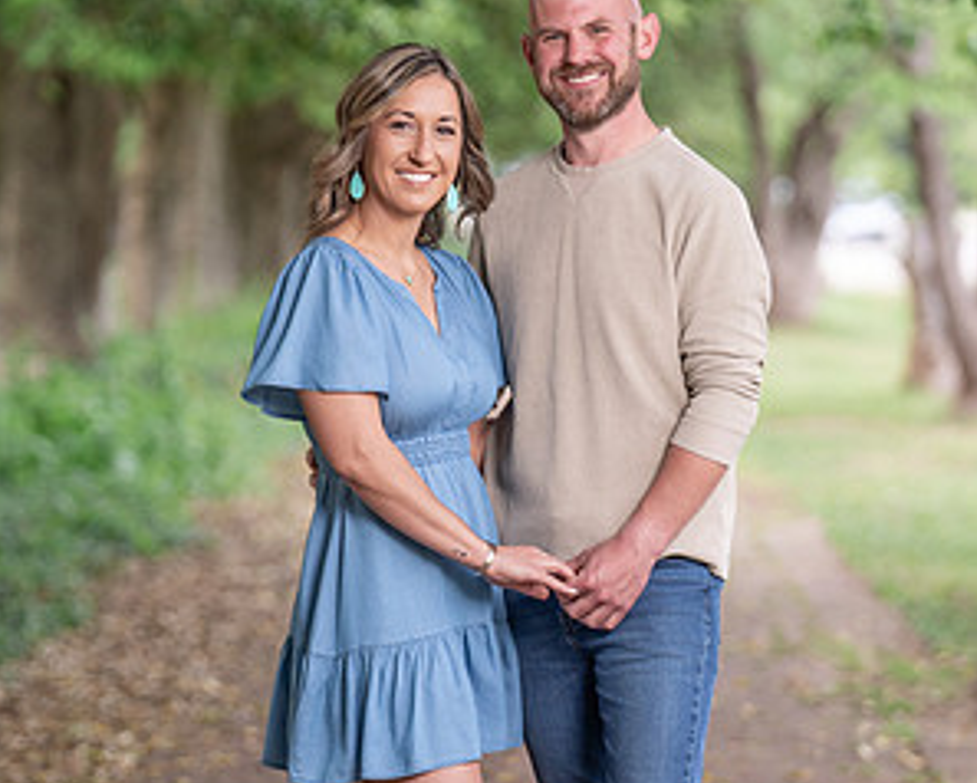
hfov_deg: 6.8
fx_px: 8217
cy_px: 517
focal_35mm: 284
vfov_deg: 5.5
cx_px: 487
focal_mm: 200
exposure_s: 1/200
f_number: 4.5
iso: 800
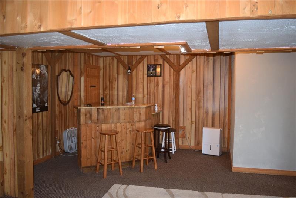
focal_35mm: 30
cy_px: 99
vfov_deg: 43.6
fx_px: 247
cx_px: 148
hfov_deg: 61.9
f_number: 3.8
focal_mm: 20
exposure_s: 1/60
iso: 1800
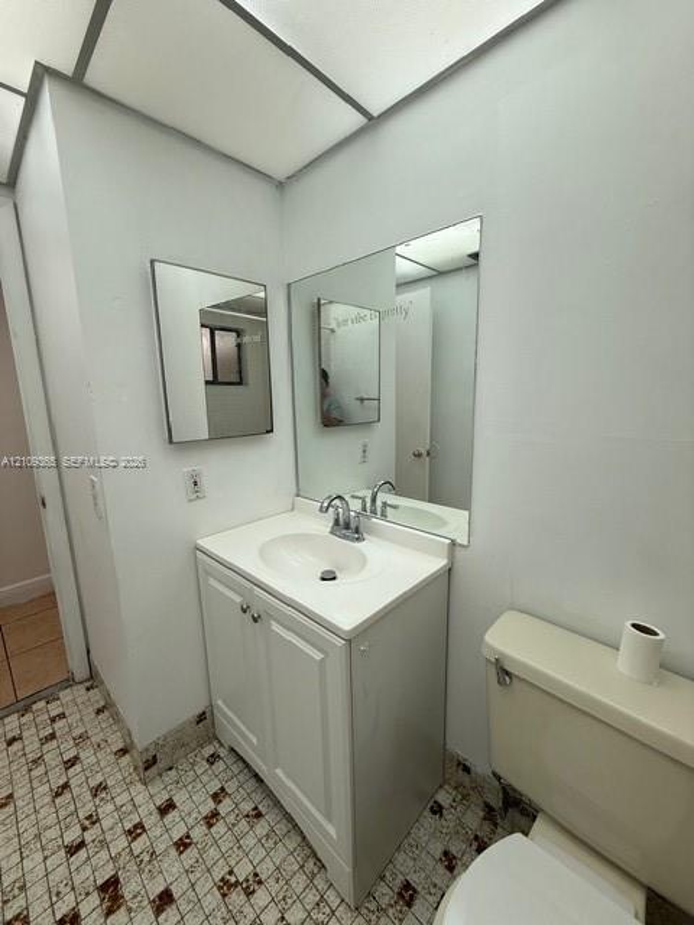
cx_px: 347
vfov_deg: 102.1
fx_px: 374
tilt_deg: -10.2
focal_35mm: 14
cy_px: 462
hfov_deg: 85.7
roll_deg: +0.9
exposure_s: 1/120
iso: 100
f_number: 2.2
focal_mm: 2.22
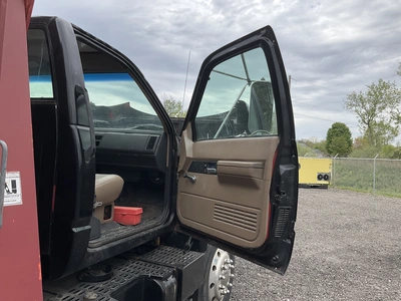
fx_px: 336
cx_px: 200
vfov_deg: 48.2
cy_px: 150
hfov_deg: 61.7
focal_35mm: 29
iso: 25
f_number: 1.8
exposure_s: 1/997
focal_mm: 3
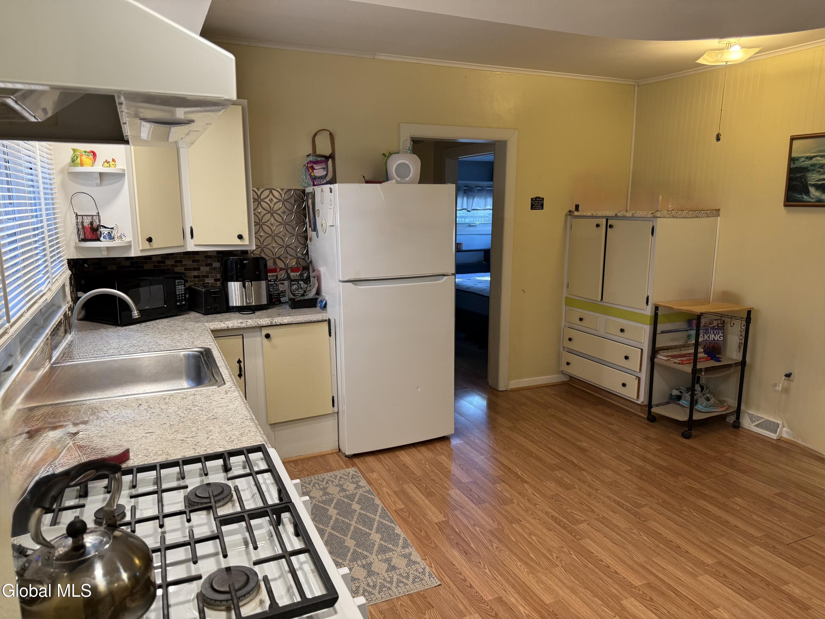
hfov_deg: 71.6
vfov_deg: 56.8
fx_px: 572
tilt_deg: -10.0
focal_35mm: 24
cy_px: 310
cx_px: 412
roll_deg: +0.2
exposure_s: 1/120
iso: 200
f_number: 1.78
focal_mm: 6.76
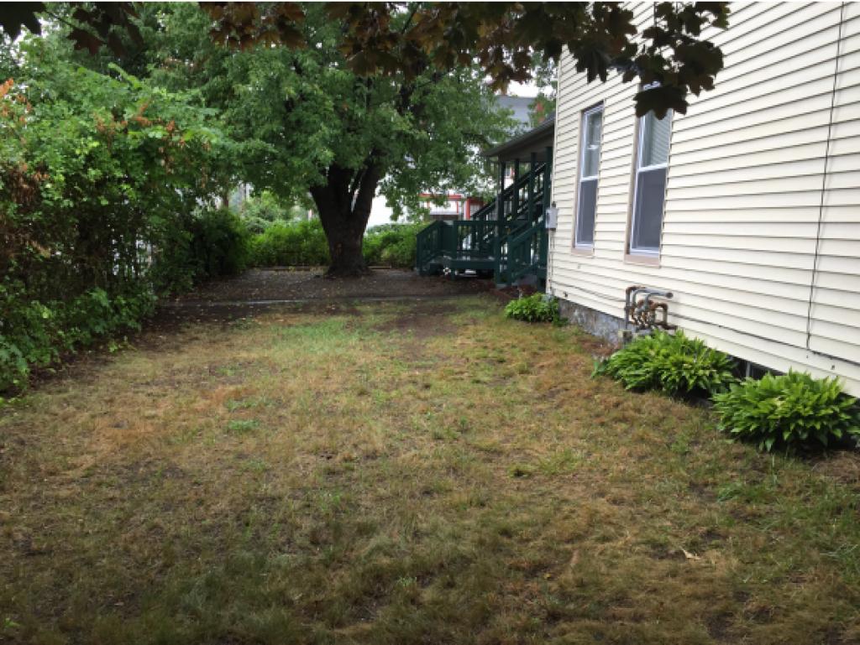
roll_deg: -2.1
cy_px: 322
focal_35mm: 29
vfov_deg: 48.3
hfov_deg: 61.6
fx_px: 721
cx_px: 430
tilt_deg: -9.2
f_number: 2.2
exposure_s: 1/120
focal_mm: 4.15
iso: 40
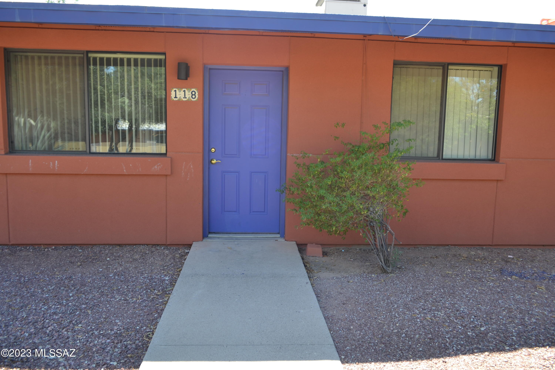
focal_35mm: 27
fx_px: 416
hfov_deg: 67.4
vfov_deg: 47.9
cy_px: 185
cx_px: 278
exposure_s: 1/100
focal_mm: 18
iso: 100
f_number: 6.3
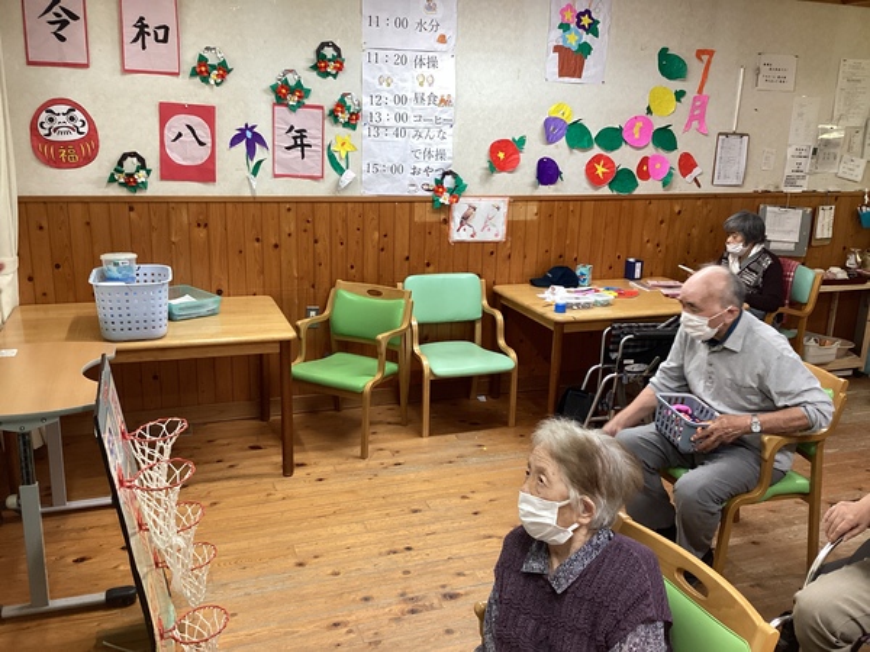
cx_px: 435
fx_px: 779
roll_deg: -2.0
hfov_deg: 58.4
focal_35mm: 31
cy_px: 326
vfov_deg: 45.4
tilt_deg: -15.5
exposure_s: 1/50
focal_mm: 3.3
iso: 160
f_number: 2.4
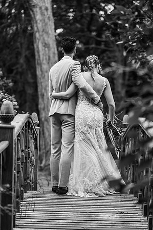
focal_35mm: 85
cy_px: 115
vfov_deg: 23.9
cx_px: 76
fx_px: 543
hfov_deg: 16.0
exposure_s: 1/800
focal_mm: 85
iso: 100
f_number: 2.2
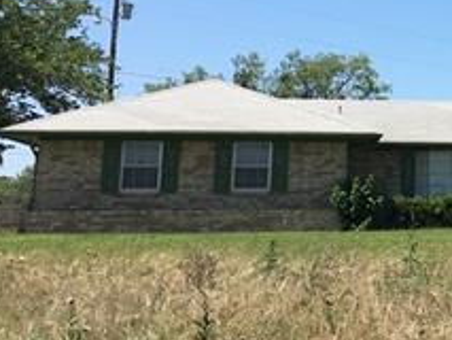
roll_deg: -0.5
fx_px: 1137
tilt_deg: +10.7
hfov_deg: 20.8
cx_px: 562
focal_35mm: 87
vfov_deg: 16.6
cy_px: 4
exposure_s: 1/1508
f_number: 2.2
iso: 25
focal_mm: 4.15
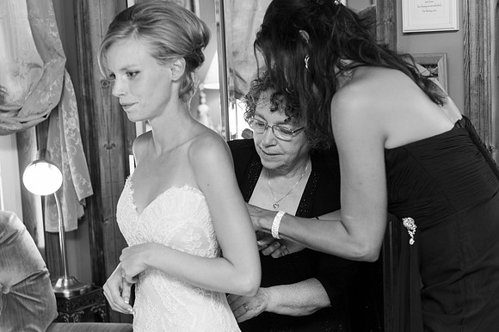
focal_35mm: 70
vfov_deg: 19.4
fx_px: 970
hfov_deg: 28.9
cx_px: 250
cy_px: 166
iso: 1600
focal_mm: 70
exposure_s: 1/60
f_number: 4.5
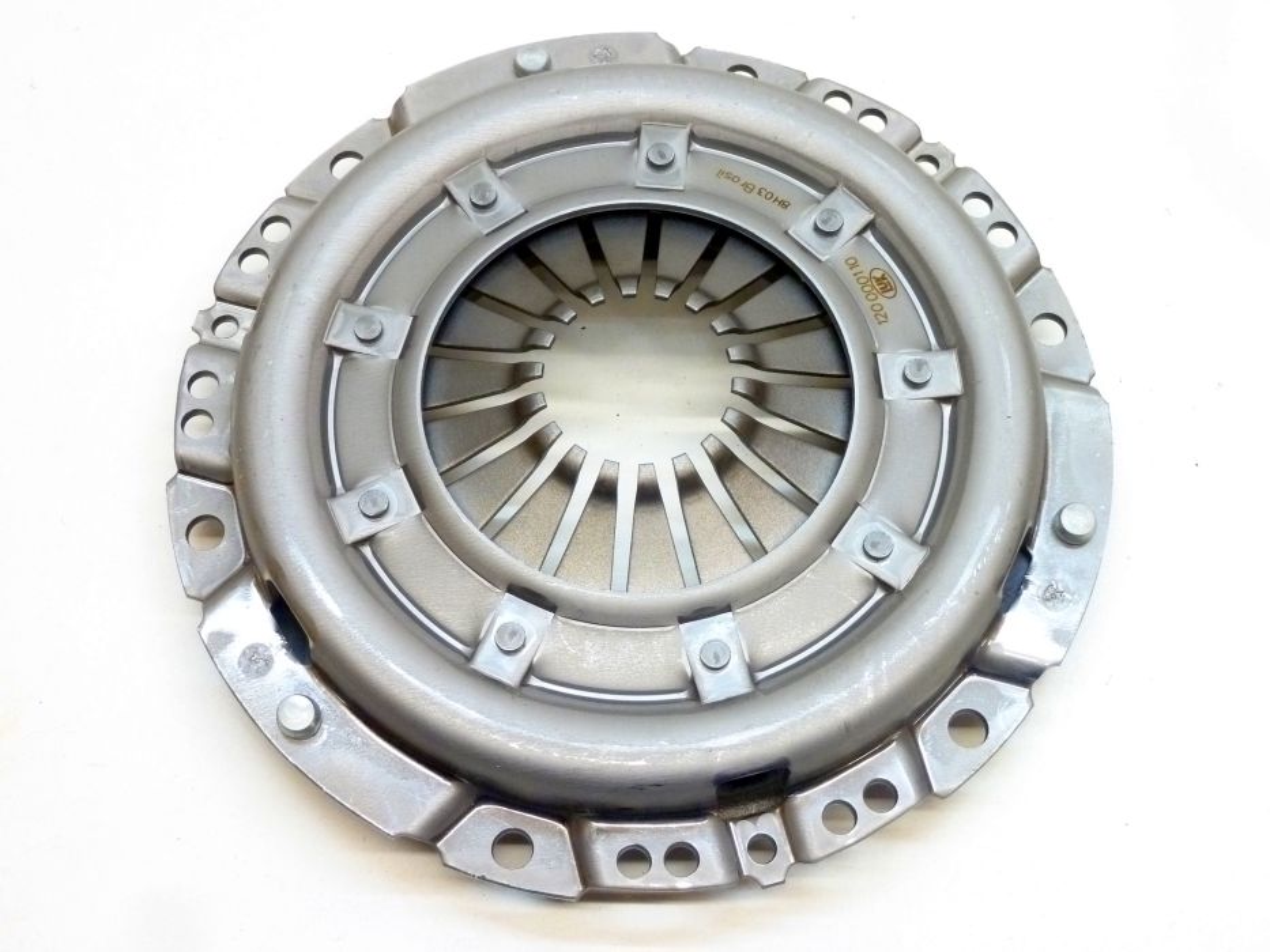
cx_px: 635
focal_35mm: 48
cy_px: 476
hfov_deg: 39.7
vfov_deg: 30.3
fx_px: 1761
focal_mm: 7.9
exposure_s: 1/25
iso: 400
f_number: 3.8
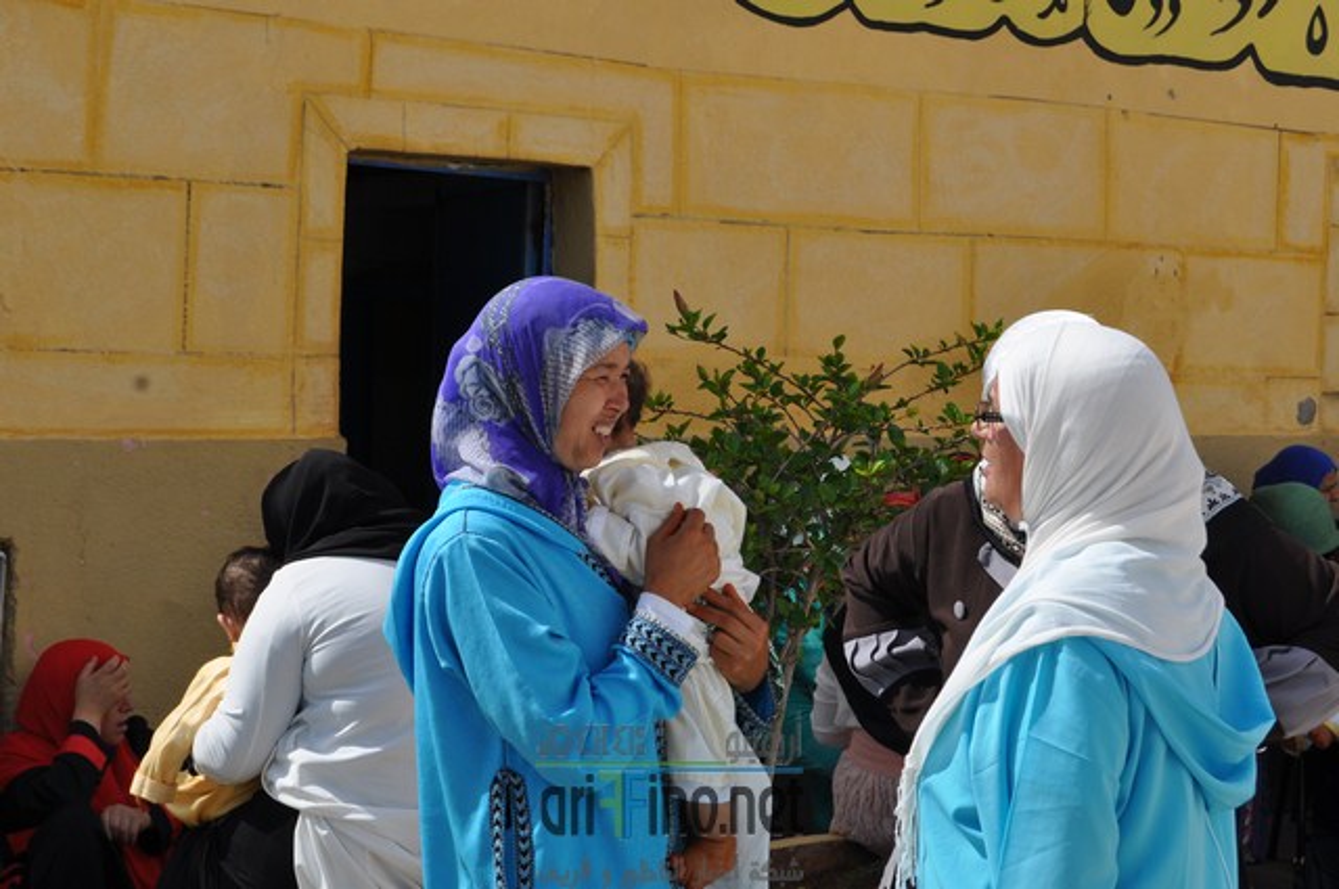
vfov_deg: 16.5
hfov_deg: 24.6
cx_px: 670
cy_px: 444
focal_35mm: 82
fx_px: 3065
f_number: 10
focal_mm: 55
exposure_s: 1/400
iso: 200
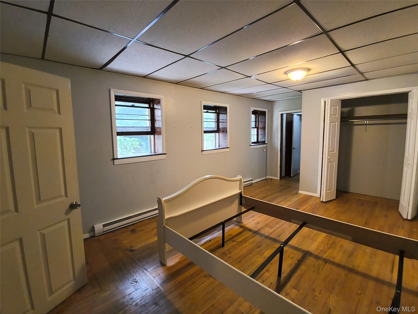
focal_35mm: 16
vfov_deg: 78.1
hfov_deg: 94.5
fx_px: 193
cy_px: 157
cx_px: 209
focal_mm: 1.46
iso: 250
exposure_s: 1/40
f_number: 2.2
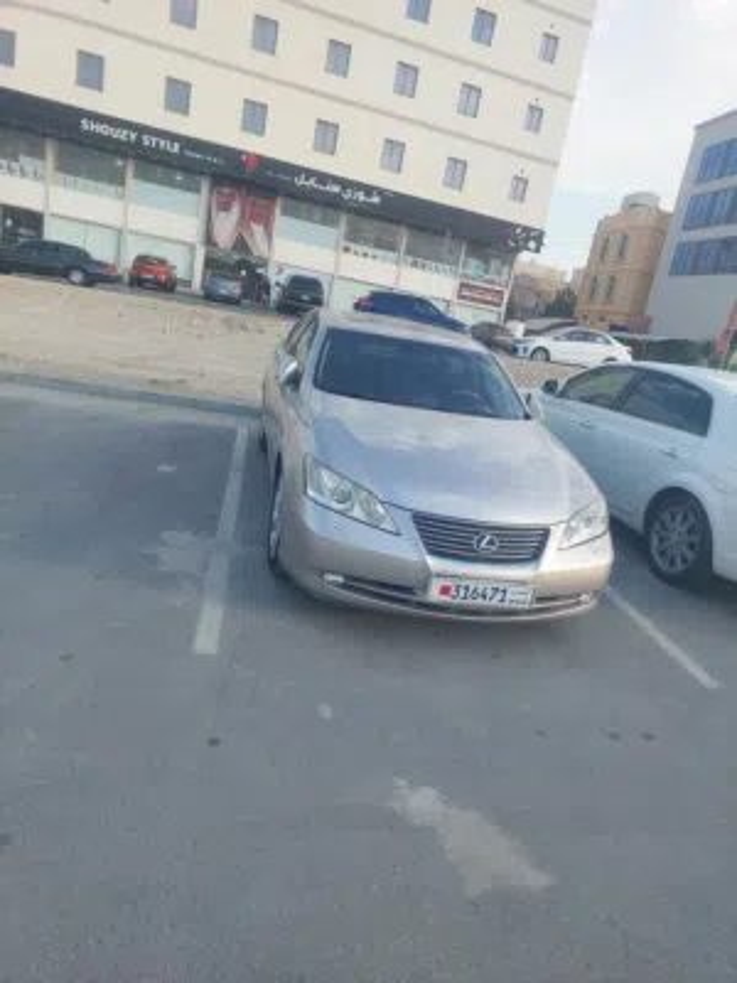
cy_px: 492
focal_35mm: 23
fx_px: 653
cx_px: 368
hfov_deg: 58.9
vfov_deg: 73.9
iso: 25
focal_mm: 5.06
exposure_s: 1/211
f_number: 1.8
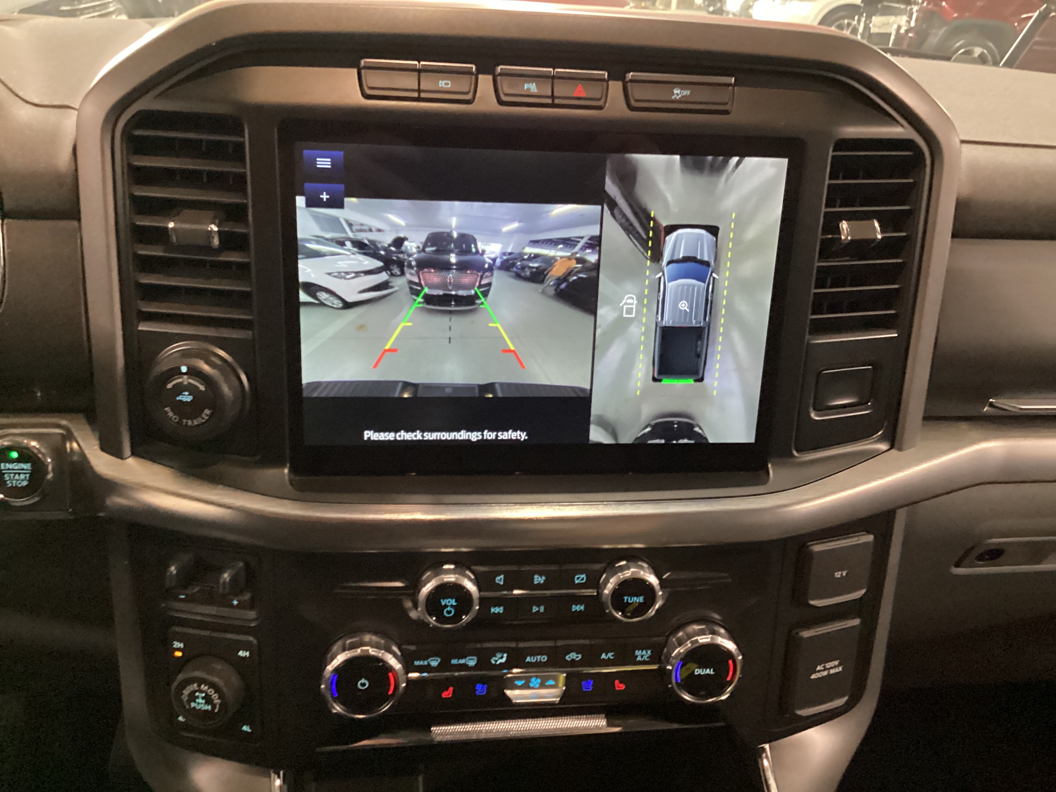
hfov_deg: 58.4
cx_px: 528
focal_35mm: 31
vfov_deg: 45.4
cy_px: 396
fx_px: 946
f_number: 2.4
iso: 640
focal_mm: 3.3
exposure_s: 1/24
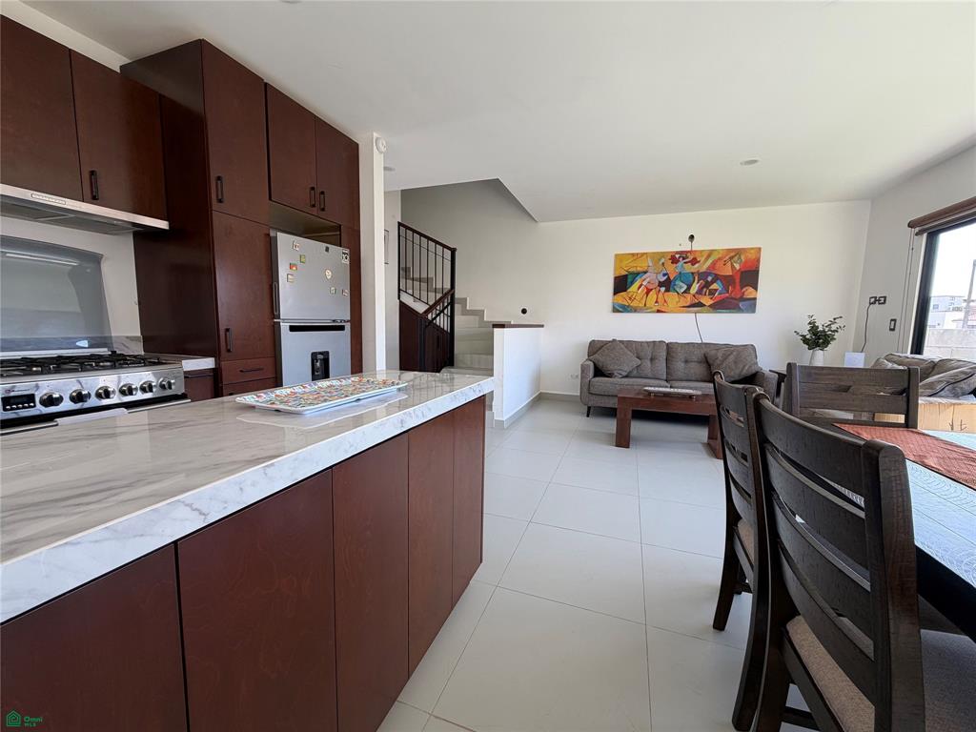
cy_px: 366
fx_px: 395
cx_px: 488
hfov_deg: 102.1
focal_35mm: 14
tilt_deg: -7.0
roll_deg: -1.0
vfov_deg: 85.7
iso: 50
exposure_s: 1/121
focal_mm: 2.22
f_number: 2.2
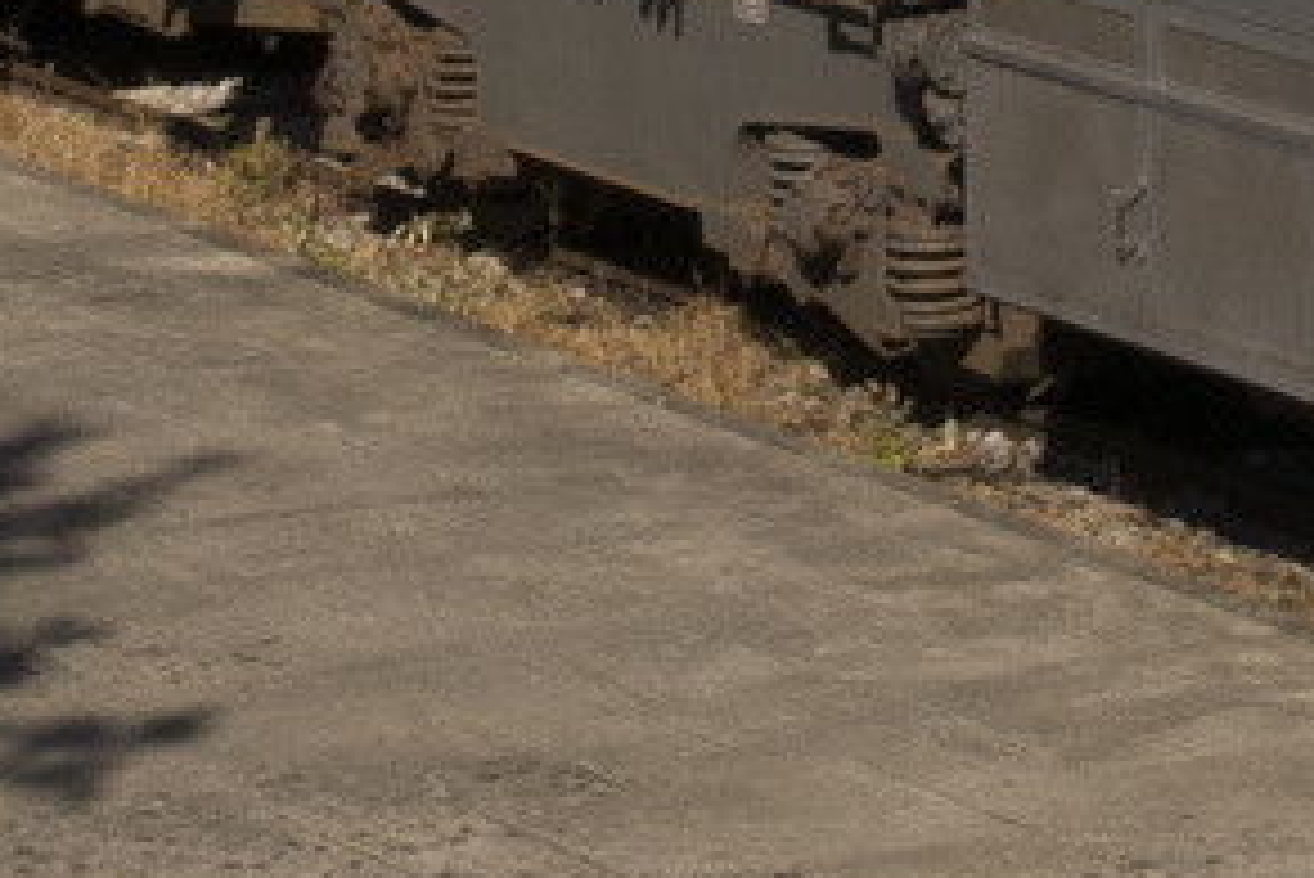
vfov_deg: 5.5
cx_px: 1278
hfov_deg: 8.3
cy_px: -536
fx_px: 8993
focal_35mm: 246
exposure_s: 1/200
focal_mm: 25
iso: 100
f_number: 13
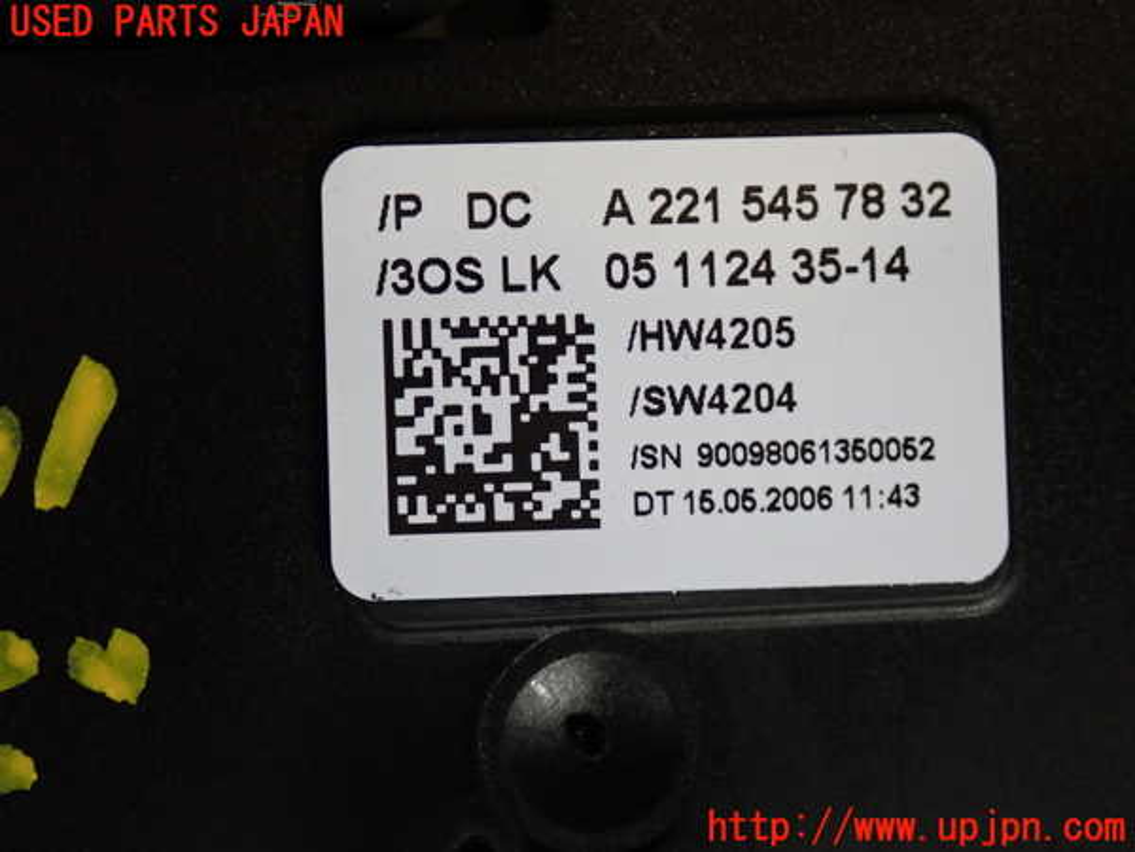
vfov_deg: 19.1
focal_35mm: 77
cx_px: 568
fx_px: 2525
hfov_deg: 25.3
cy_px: 426
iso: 400
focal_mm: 13.65
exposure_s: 1/80
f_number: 4.1
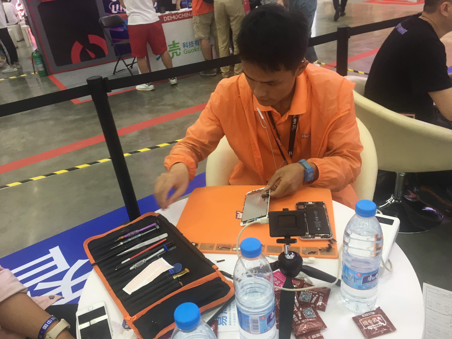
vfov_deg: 48.2
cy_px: 170
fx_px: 379
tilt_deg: -28.1
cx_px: 226
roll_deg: +8.8
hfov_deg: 61.7
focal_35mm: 29
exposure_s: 1/33
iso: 40
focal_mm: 4.15
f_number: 2.2
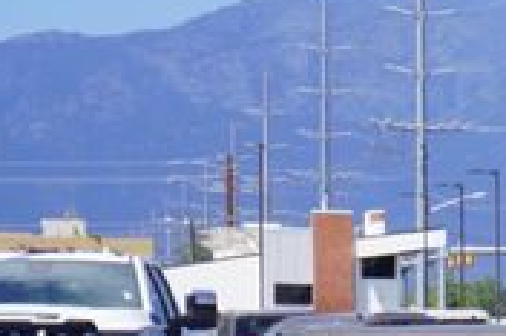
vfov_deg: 5.1
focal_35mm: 262
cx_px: 1409
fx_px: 3679
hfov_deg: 7.2
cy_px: 663
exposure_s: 1/200
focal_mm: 30
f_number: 8
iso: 100
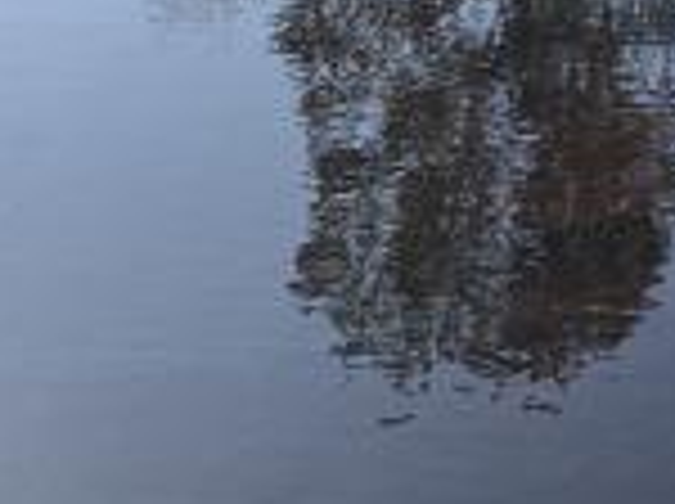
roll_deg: -1.4
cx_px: 1354
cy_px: -410
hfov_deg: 14.6
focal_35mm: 111
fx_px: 2161
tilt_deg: -1.6
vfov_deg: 12.2
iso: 25
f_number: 1.8
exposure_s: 1/3086
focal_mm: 4.25
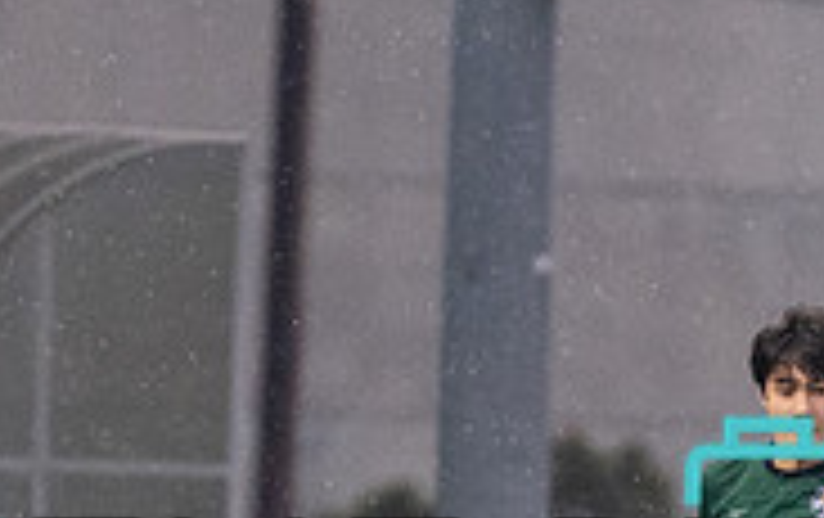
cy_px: 723
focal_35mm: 1190
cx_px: 578
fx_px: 26765
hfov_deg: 1.8
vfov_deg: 1.1
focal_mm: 200
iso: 3200
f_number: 2.8
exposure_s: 1/1250
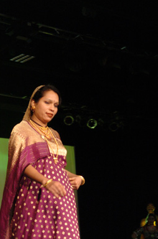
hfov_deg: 15.2
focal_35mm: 89
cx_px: 53
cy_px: 179
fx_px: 589
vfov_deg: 22.7
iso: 800
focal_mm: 38
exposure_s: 1/100
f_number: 2.8
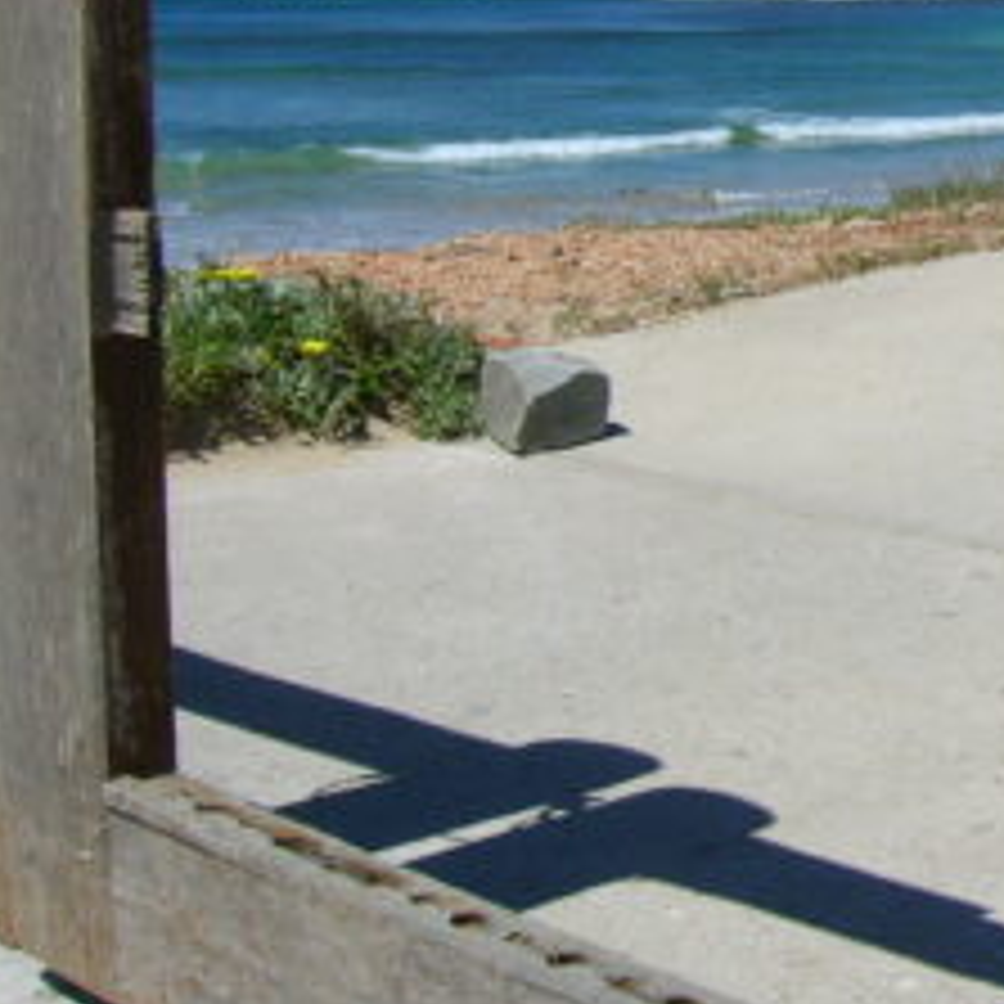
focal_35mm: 74
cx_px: 1153
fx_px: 2428
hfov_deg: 21.9
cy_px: 218
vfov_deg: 23.1
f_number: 4.9
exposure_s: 1/760
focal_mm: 5.7
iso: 50
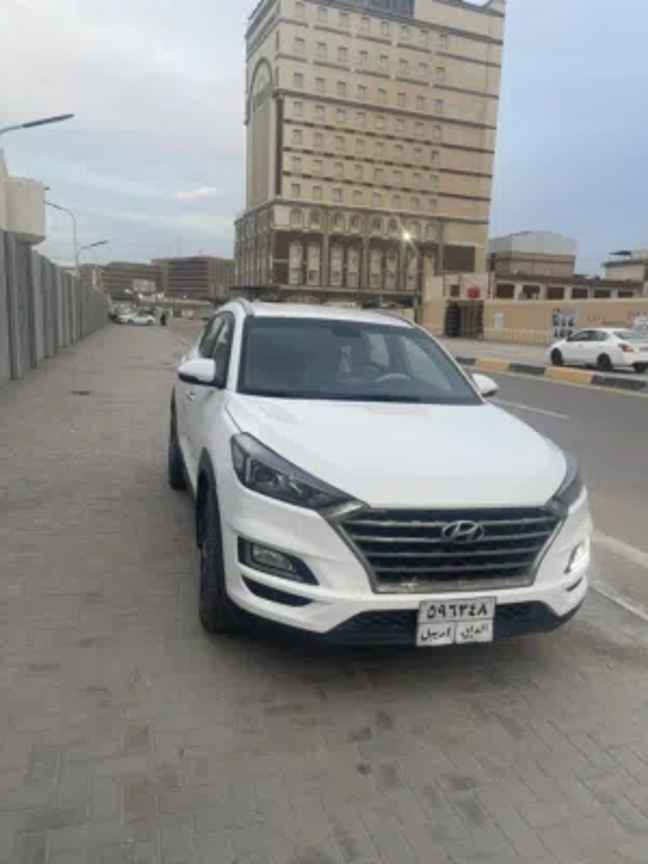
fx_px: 624
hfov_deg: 54.9
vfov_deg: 69.4
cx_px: 324
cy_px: 432
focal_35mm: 25
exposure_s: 1/121
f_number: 1.6
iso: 64
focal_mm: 5.1
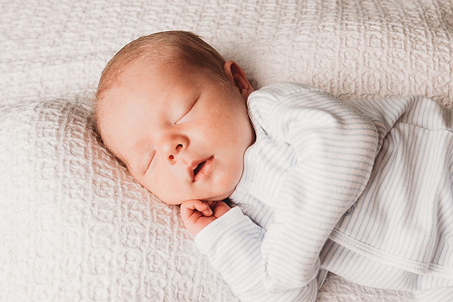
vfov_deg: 26.3
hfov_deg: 38.2
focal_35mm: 51
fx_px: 643
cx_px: 314
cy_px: 194
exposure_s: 1/160
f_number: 4
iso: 100
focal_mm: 24
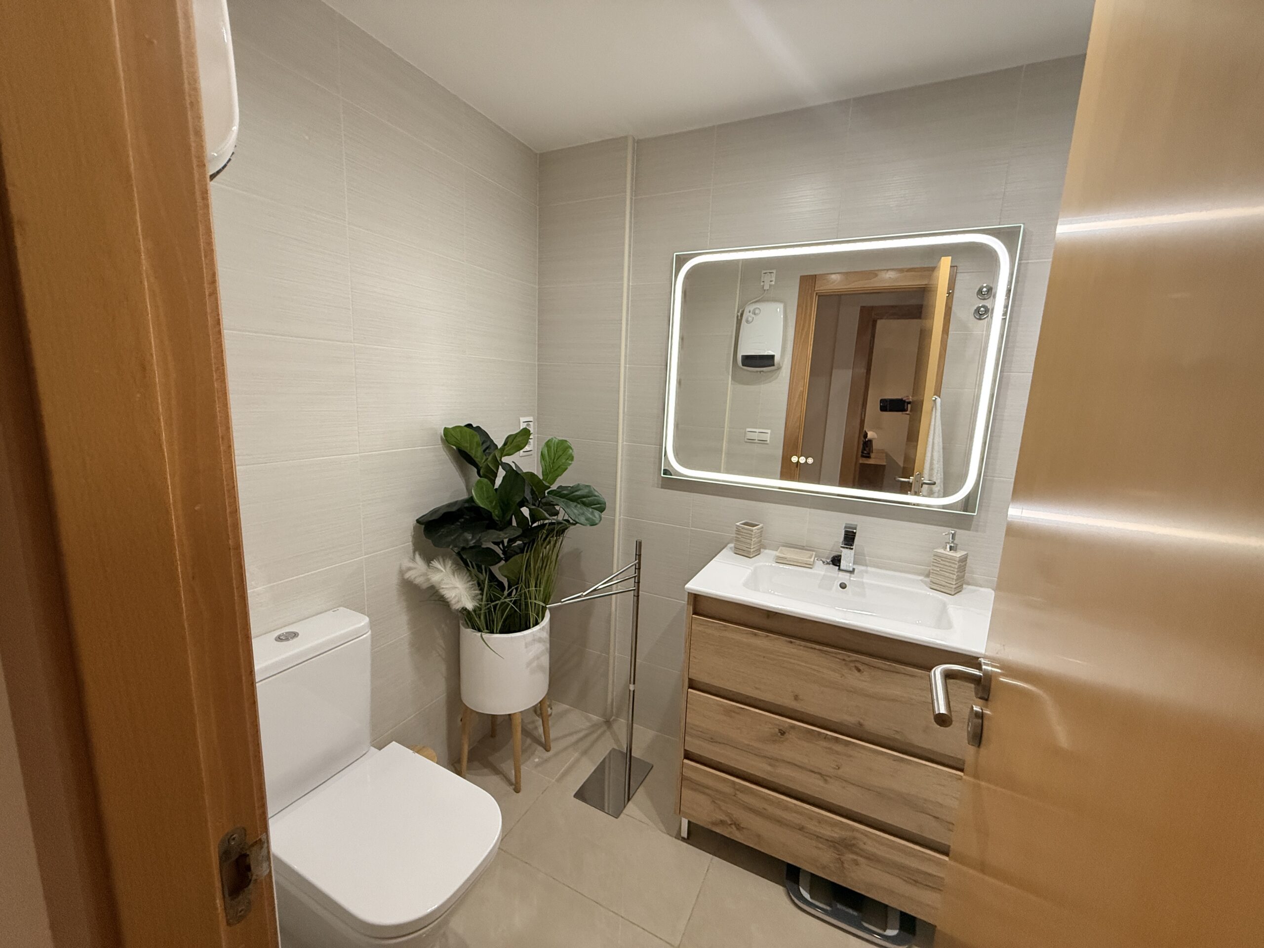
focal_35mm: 14
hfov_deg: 102.1
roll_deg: -2.5
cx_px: 632
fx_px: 511
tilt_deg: -9.4
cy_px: 474
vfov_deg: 85.7
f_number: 2.2
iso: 250
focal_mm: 2.22
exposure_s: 1/100
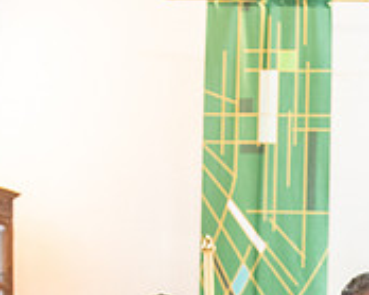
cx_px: 380
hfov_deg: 8.8
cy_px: 404
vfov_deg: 7.0
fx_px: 2390
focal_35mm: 219
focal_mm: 70
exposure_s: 1/160
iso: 2000
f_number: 2.8
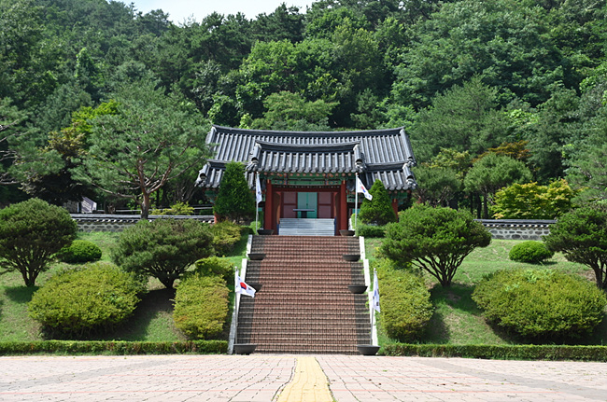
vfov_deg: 22.9
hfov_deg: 34.0
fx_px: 993
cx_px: 304
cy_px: 201
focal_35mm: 59
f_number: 6.3
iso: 100
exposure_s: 1/250
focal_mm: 59
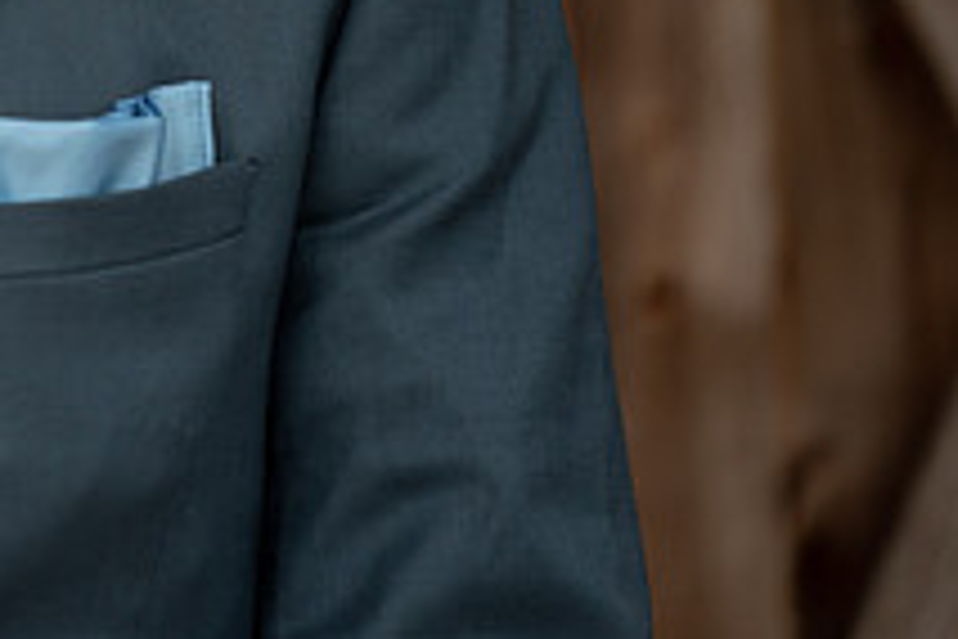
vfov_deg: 2.5
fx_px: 14369
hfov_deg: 3.8
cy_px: -200
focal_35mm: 540
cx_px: -288
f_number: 2.8
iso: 100
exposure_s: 1/250
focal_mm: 198
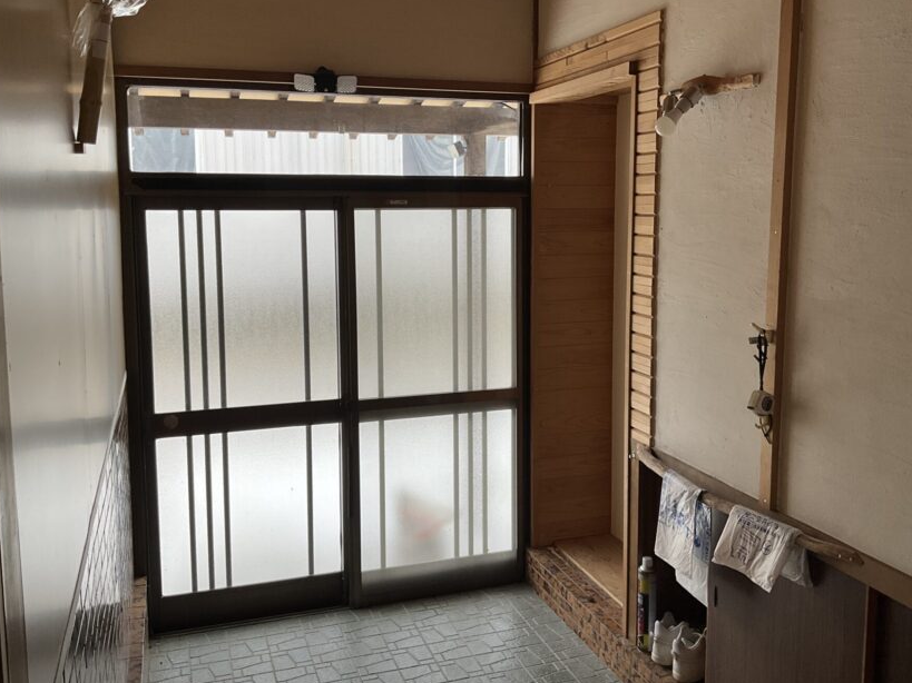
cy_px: 305
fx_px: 896
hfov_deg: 53.9
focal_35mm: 34
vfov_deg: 41.7
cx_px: 484
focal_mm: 3
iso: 40
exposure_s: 1/122
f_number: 1.8
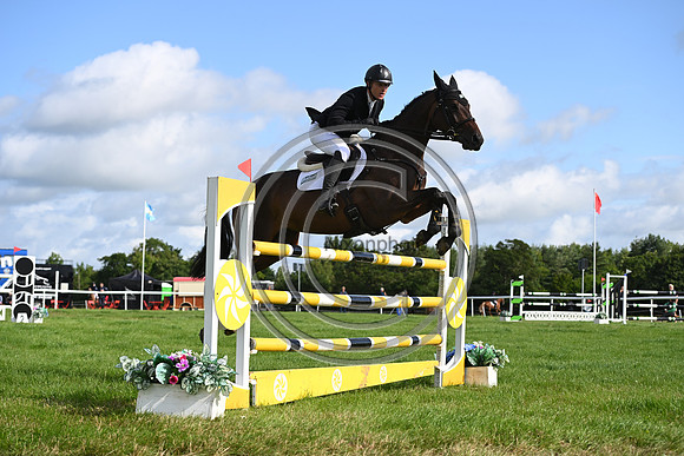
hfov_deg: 28.8
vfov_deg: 19.5
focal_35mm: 70
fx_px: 1330
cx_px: 342
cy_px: 228
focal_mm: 70
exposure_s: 1/1250
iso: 180
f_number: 4.5
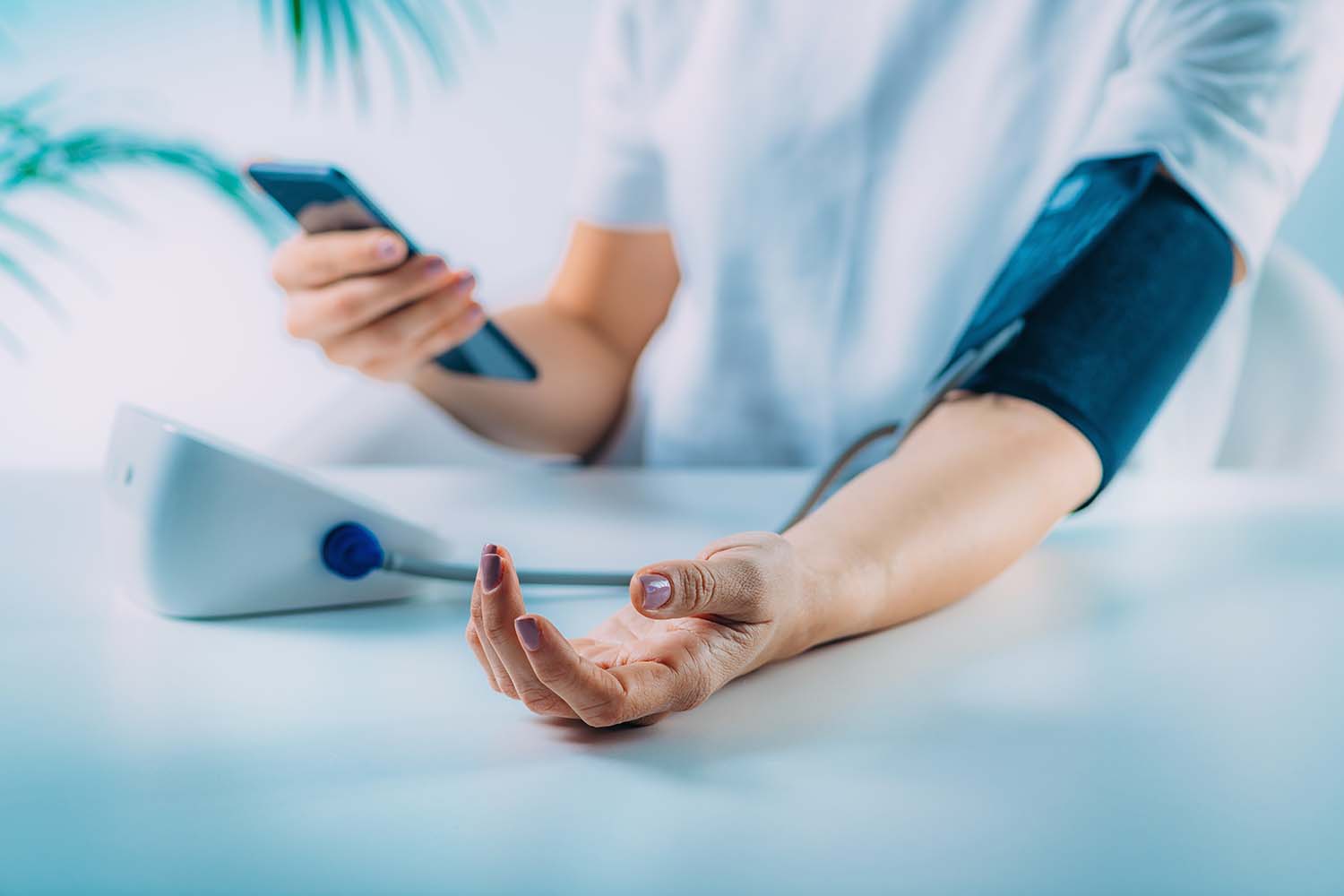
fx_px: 3920
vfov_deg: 13.0
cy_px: 448
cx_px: 672
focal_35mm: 105
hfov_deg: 19.5
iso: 64
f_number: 5.6
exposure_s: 1/200
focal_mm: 105
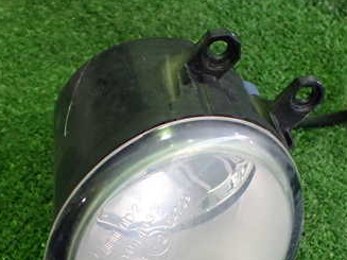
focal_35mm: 55
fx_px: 551
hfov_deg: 34.9
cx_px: 194
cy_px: 207
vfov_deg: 26.1
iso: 800
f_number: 2.3
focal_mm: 5.4
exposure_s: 1/80
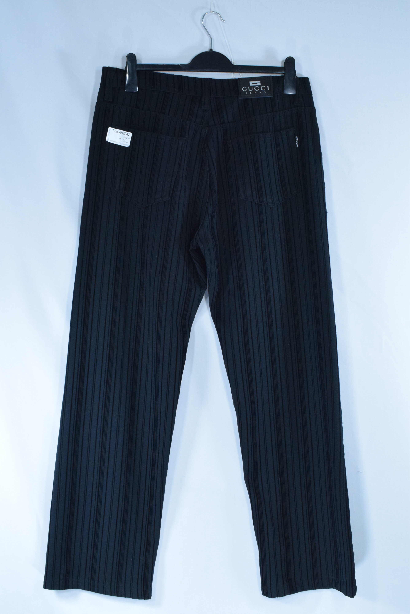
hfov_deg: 30.9
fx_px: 743
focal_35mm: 44
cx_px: 205
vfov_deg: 44.9
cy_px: 307
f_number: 8
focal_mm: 29
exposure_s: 1/250
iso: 3200
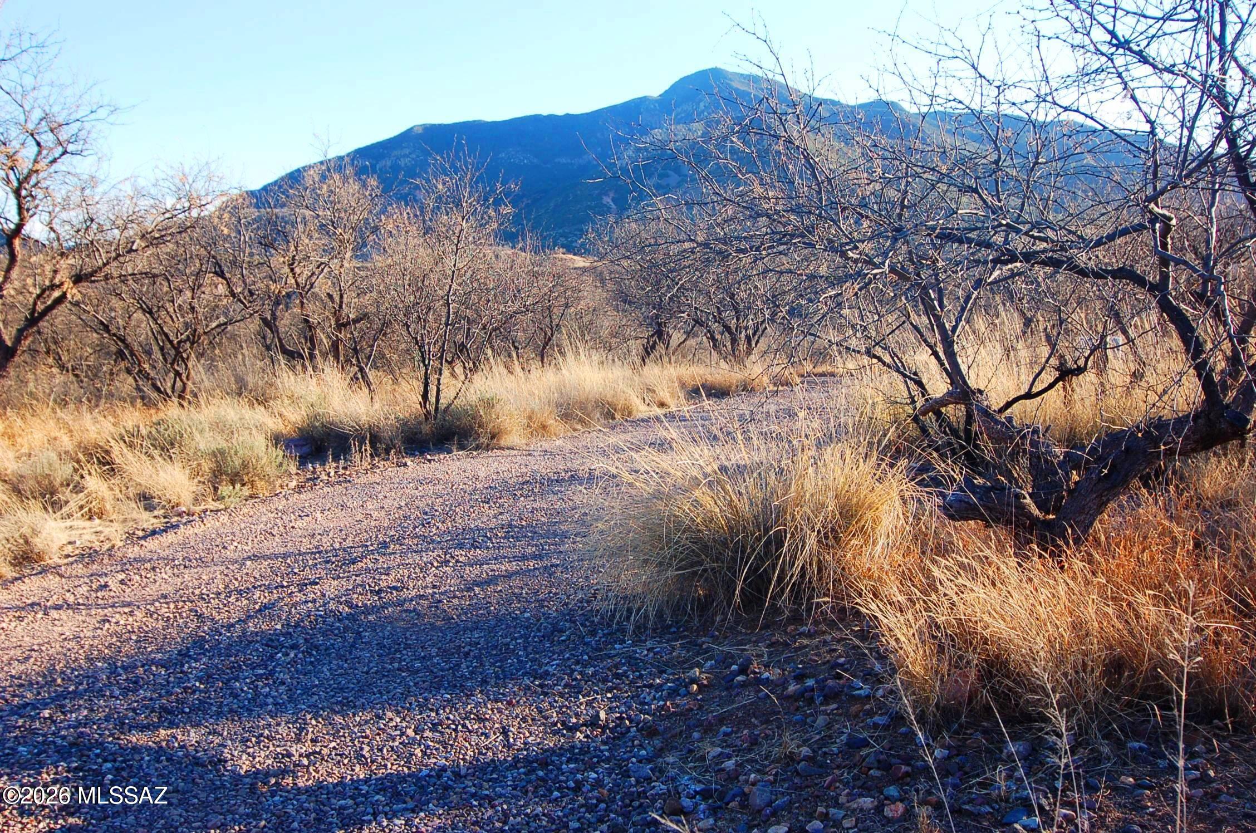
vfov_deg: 36.7
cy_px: 416
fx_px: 1254
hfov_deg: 53.2
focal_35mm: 36
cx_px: 628
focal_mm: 24
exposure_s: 1/160
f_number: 6.3
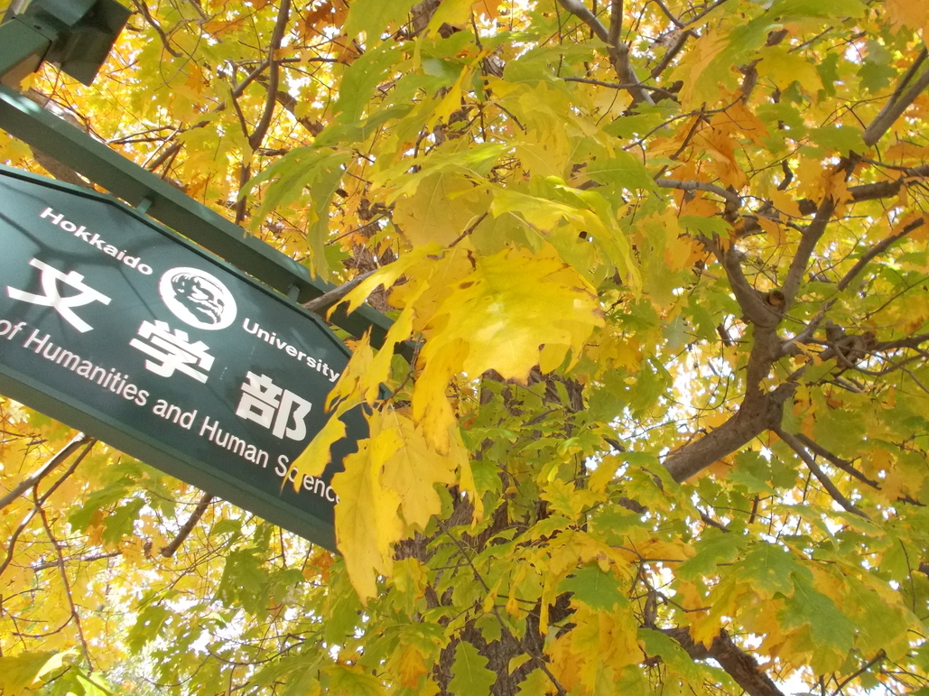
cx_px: 517
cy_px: 320
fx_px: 939
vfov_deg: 40.6
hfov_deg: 52.5
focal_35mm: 35
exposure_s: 1/250
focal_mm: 5.3
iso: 360
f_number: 3.4
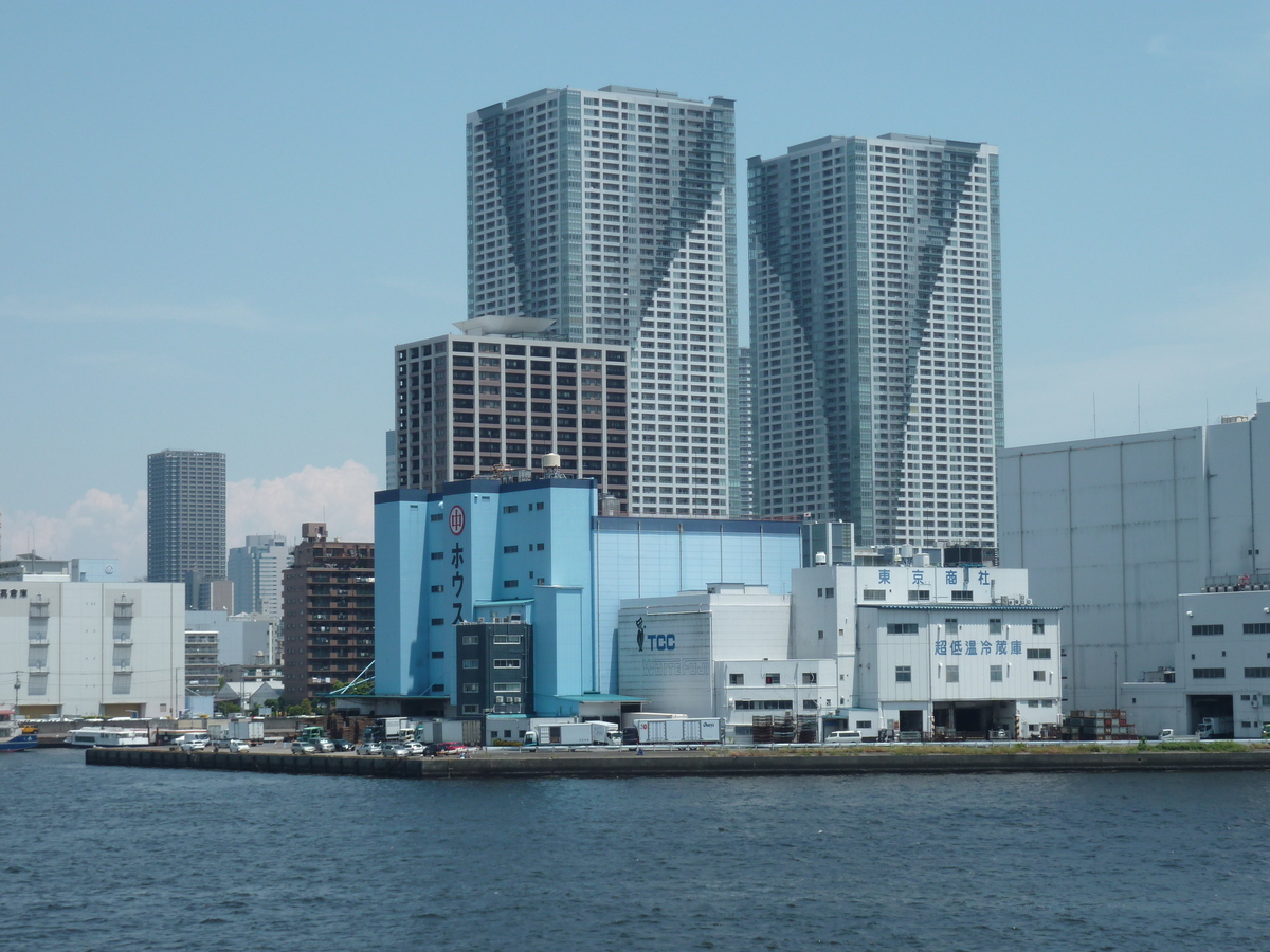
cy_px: 476
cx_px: 635
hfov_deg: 25.0
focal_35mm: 78
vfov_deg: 18.9
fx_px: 2862
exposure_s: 1/640
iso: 80
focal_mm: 12.8
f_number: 4.2
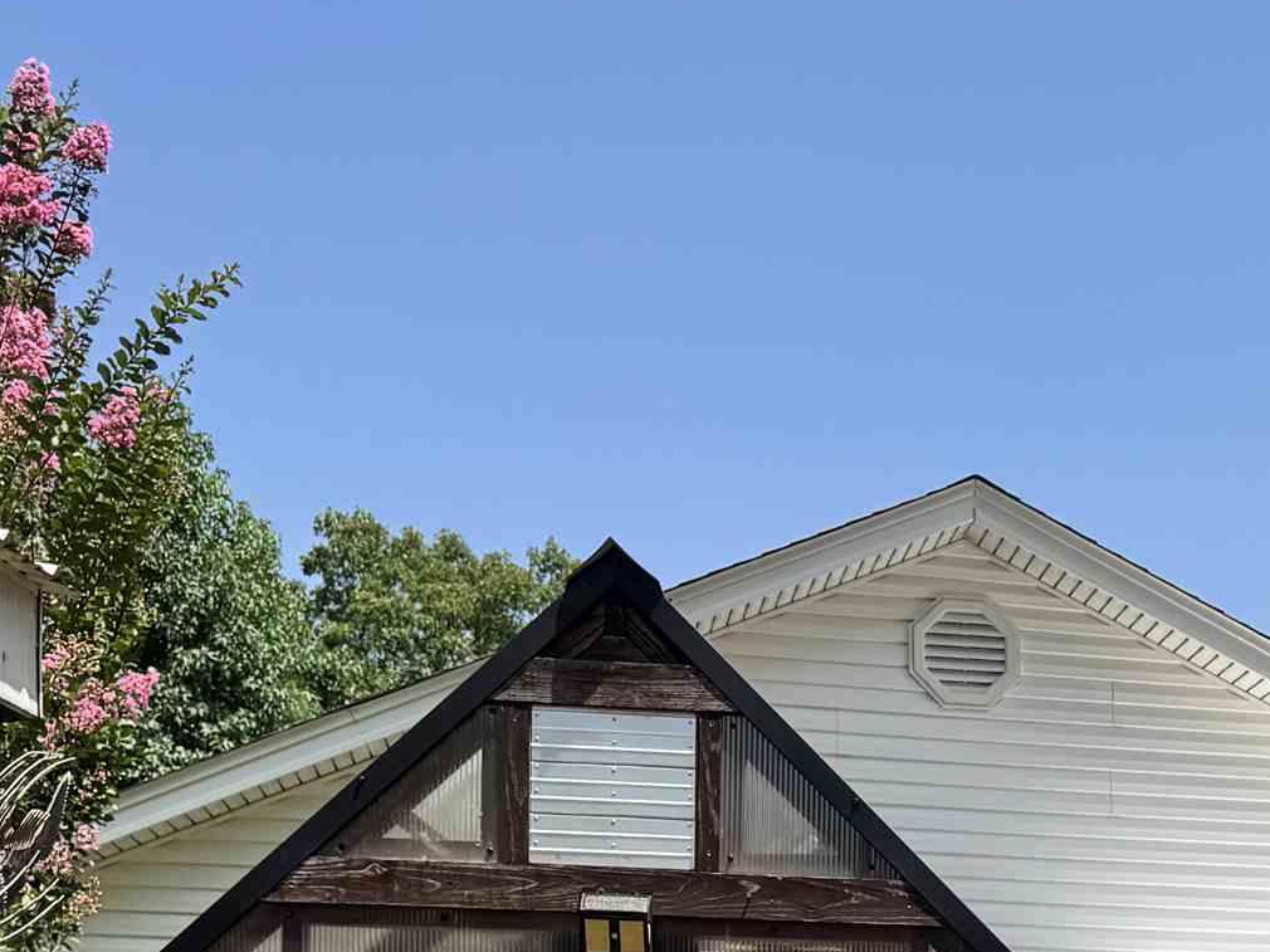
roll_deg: -0.4
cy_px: 1192
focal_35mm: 73
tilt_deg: +0.6
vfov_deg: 18.9
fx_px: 2678
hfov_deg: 25.1
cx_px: 1327
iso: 80
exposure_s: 1/4049
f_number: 1.78
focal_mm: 6.76
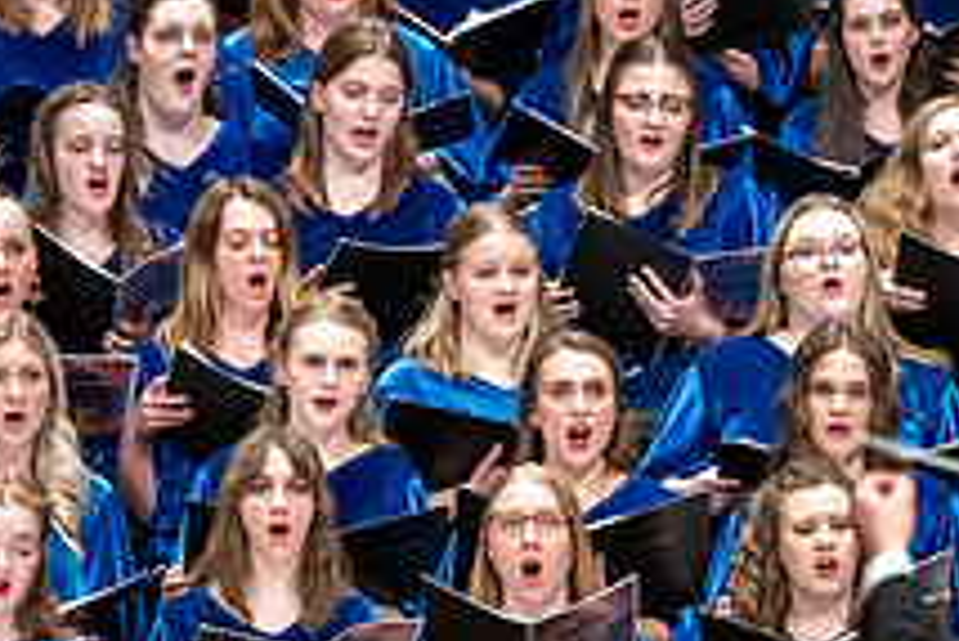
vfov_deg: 2.4
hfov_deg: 3.6
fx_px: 15114
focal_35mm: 567
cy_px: 458
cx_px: 336
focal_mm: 180
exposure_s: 1/320
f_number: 2.8
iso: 3200
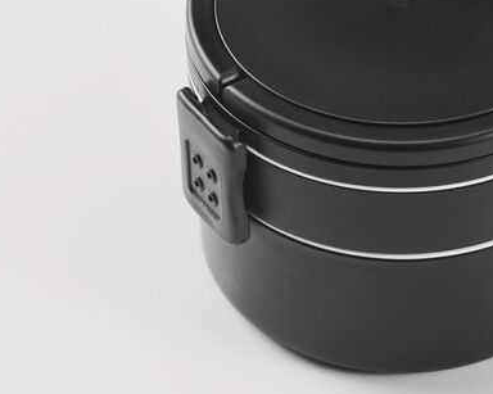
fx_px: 2246
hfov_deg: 12.5
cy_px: 145
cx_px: 268
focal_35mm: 154
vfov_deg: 10.0
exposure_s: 1/100
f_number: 11
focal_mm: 105
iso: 64
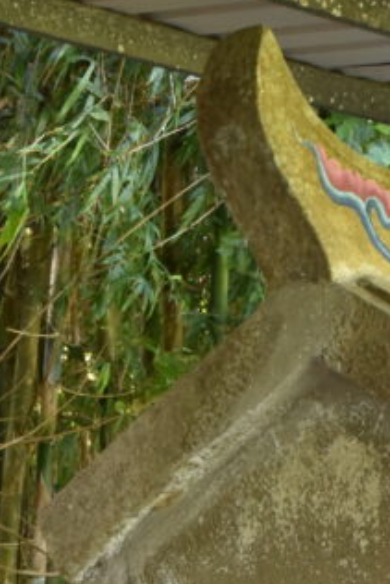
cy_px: 758
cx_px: 489
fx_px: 2370
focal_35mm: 146
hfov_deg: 9.3
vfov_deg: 13.5
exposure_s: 1/125
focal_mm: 30
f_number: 4
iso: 800
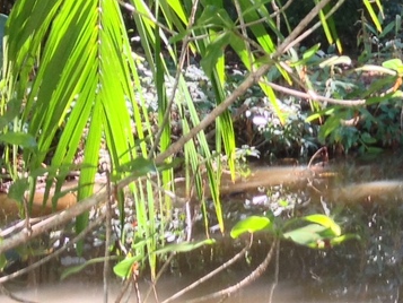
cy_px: -32
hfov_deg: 11.9
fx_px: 1828
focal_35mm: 157
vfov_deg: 9.4
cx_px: 646
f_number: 2.4
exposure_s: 1/24
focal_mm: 4.28
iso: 50
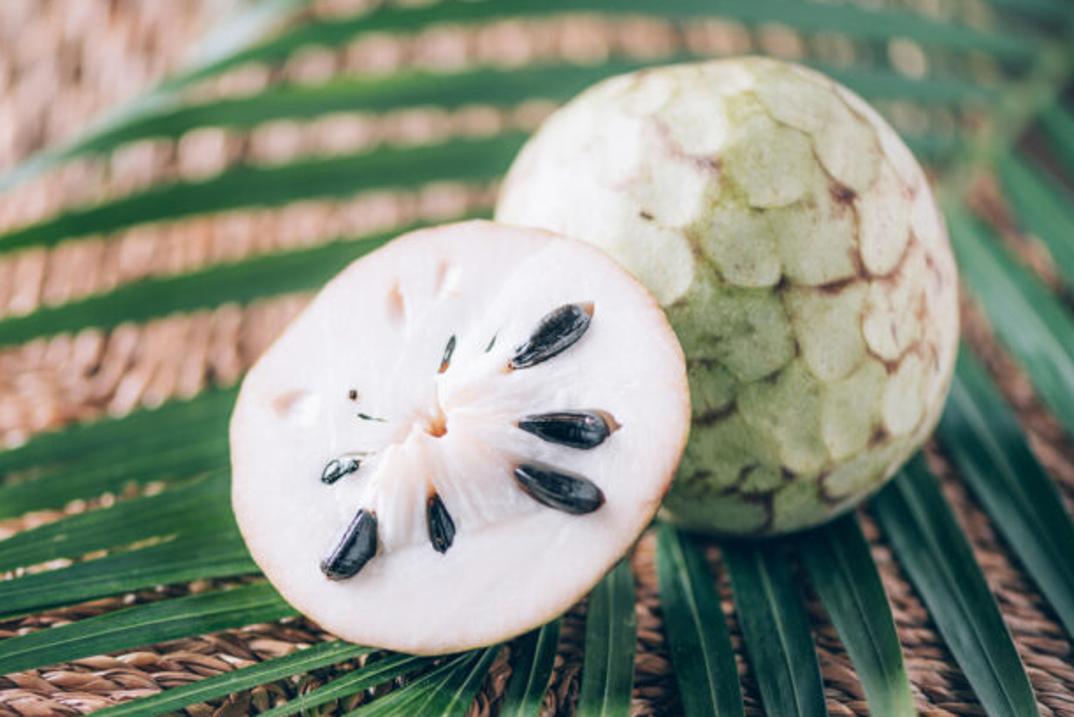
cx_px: 406
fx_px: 3940
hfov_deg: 15.5
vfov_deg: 10.4
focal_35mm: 132
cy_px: 442
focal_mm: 105
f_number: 3.2
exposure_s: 1/60
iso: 50
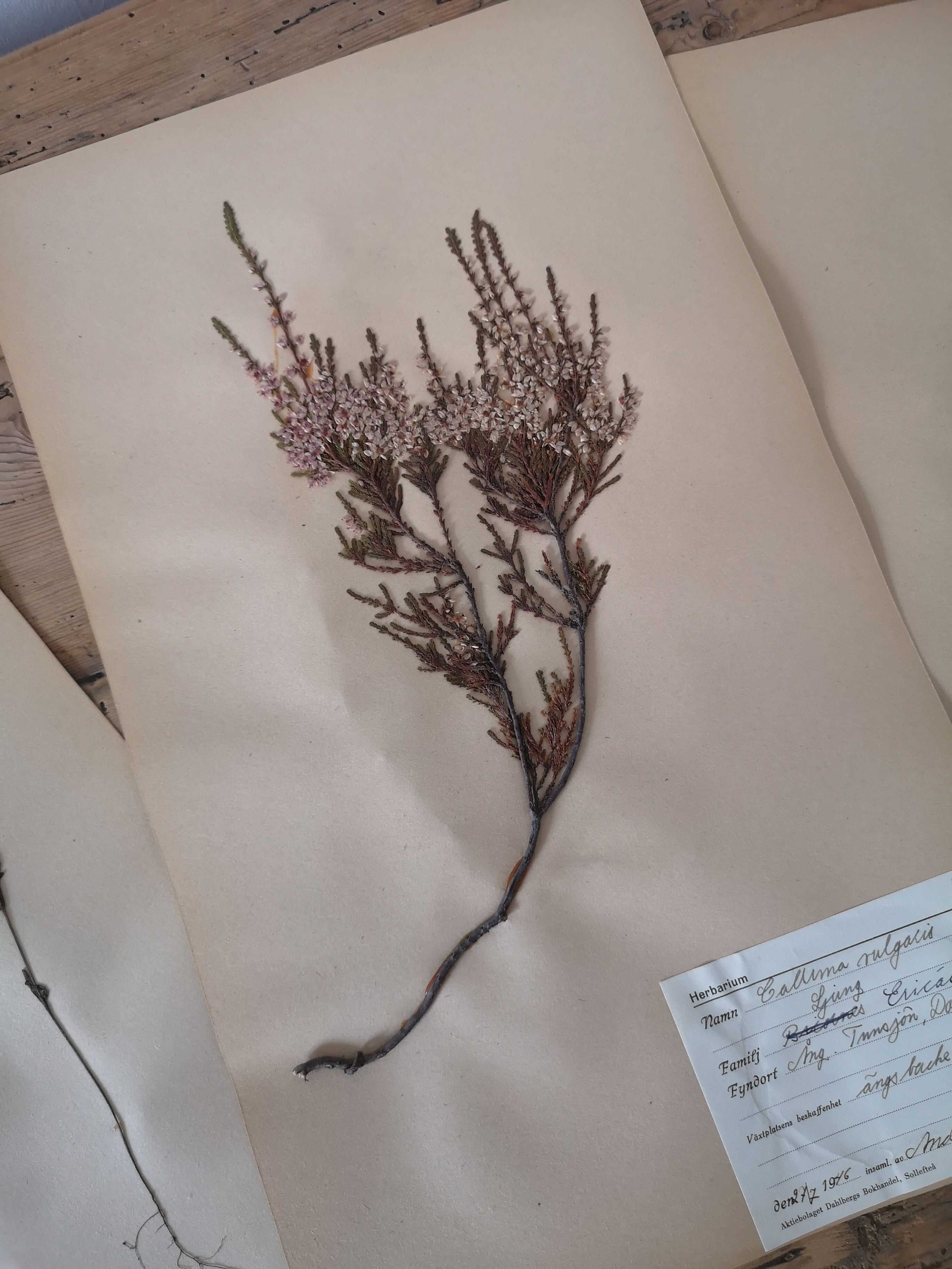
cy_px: 634
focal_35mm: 27
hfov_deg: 51.4
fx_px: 990
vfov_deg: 65.3
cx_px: 476
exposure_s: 1/25
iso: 400
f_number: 1.8
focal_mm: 3.95
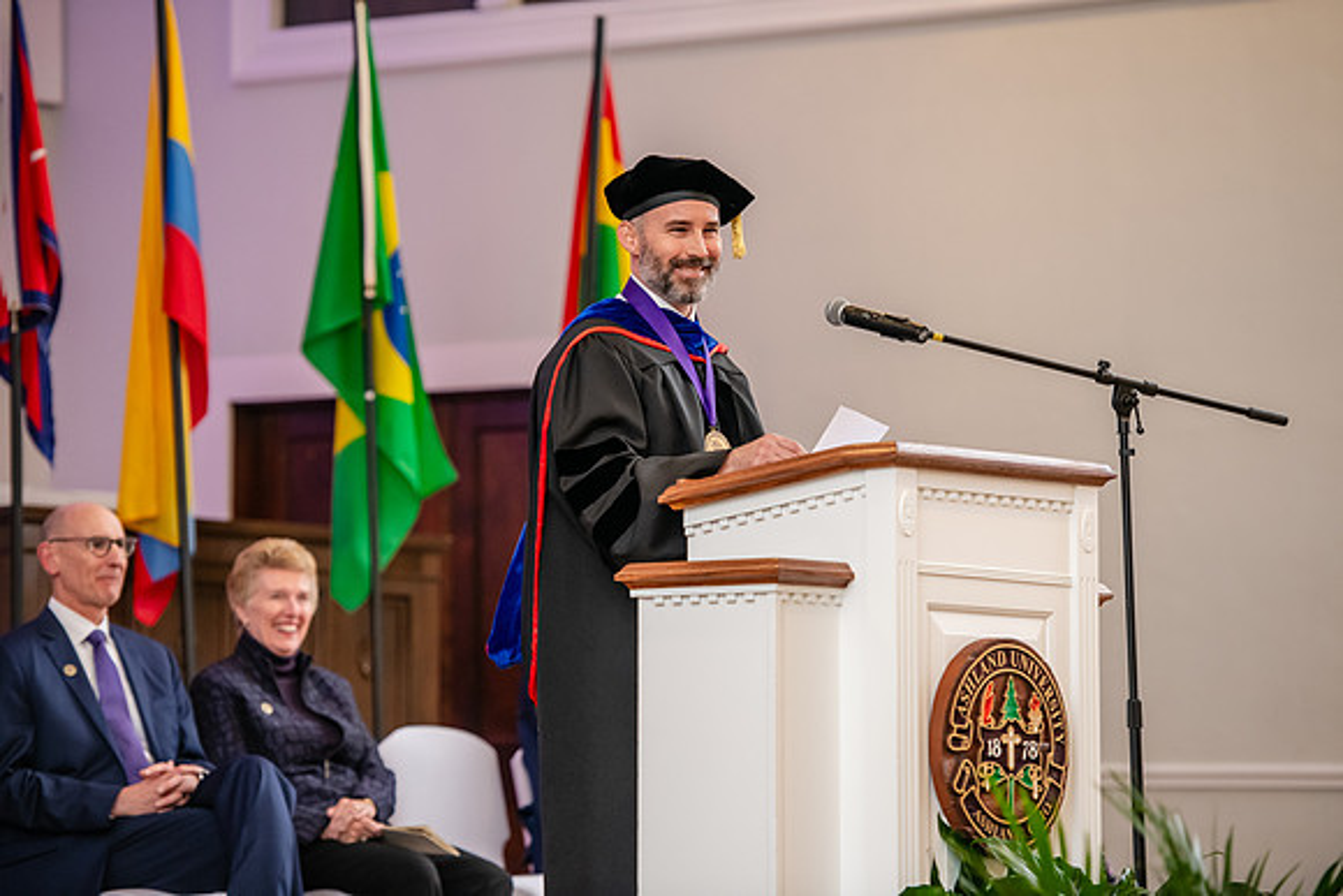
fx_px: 5597
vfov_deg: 9.2
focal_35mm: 150
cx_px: 672
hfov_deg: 13.7
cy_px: 448
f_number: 3.2
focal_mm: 150
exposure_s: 1/200
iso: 1600
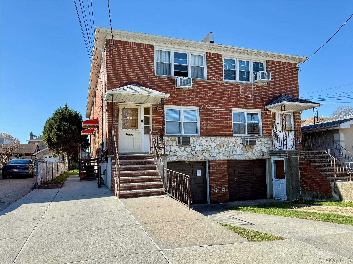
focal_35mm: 24
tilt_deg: +4.1
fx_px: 245
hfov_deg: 71.6
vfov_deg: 56.8
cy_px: 132
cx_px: 176
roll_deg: +2.3
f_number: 1.78
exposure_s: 1/2232
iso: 100
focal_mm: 6.76
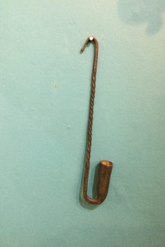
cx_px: 94
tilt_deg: -13.4
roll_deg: +2.3
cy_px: 122
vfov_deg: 57.2
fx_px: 227
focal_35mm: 33
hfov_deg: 39.9
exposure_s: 1/33
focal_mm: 3.3
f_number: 2.4
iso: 320
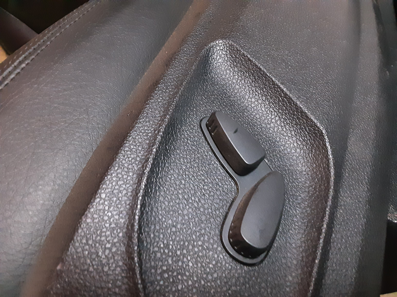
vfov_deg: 51.4
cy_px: 148
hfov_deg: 65.3
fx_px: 310
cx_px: 198
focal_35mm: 27
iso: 800
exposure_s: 1/17
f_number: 1.9
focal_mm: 2.91
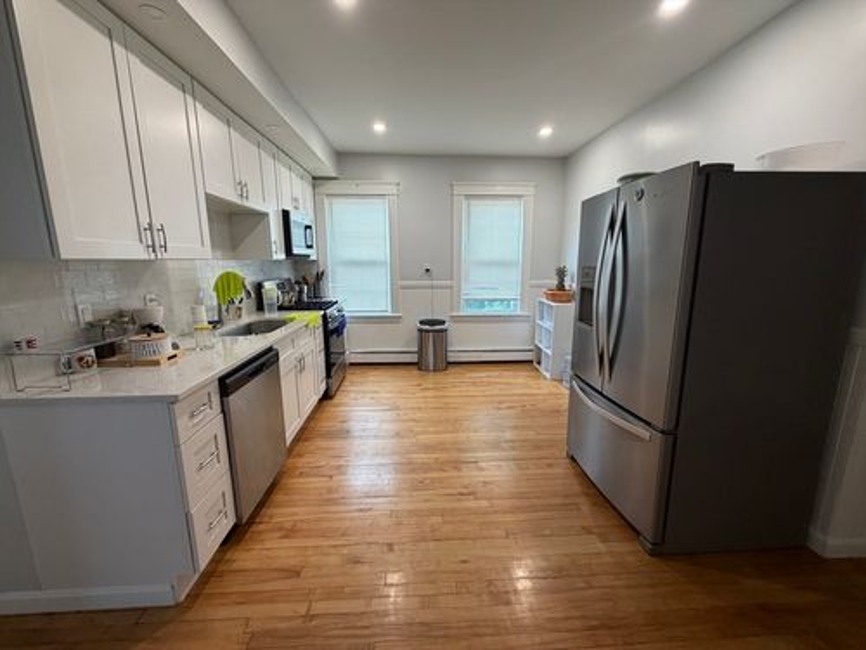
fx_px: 350
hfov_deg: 102.1
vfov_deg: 85.7
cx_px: 433
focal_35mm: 14
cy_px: 325
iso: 200
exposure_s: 1/60
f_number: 2.2
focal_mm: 2.22
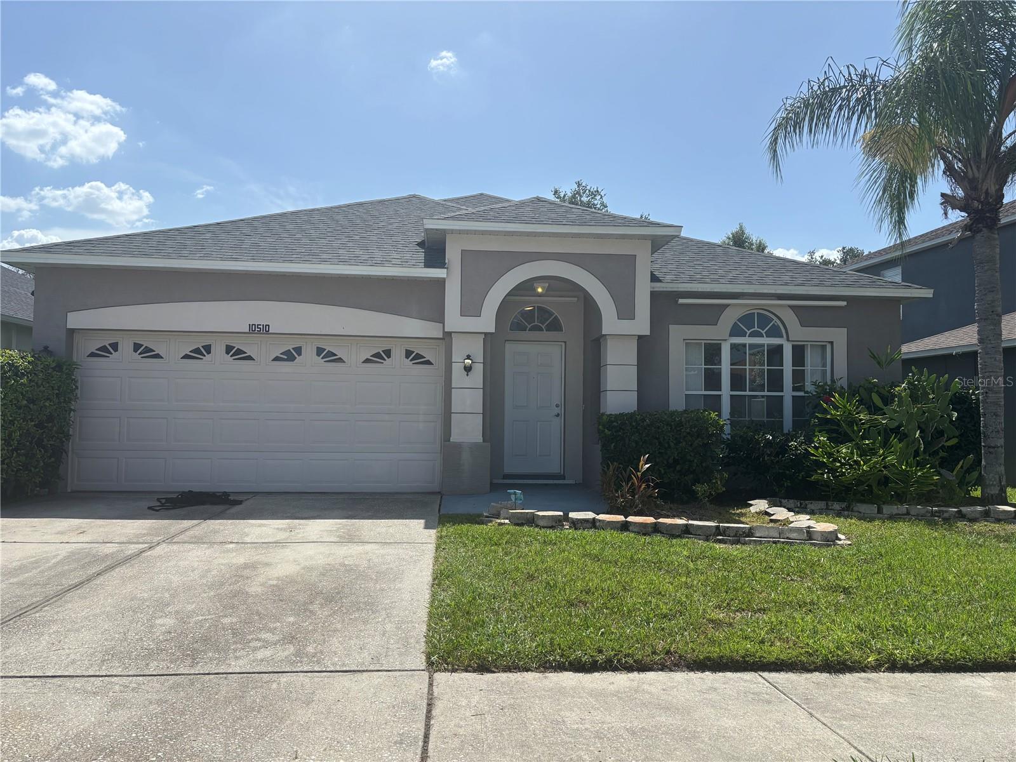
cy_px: 381
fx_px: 763
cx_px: 508
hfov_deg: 67.3
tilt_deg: +3.3
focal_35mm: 26
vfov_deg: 53.1
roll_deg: -0.6
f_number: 1.6
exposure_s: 1/4255
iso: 50
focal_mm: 5.96
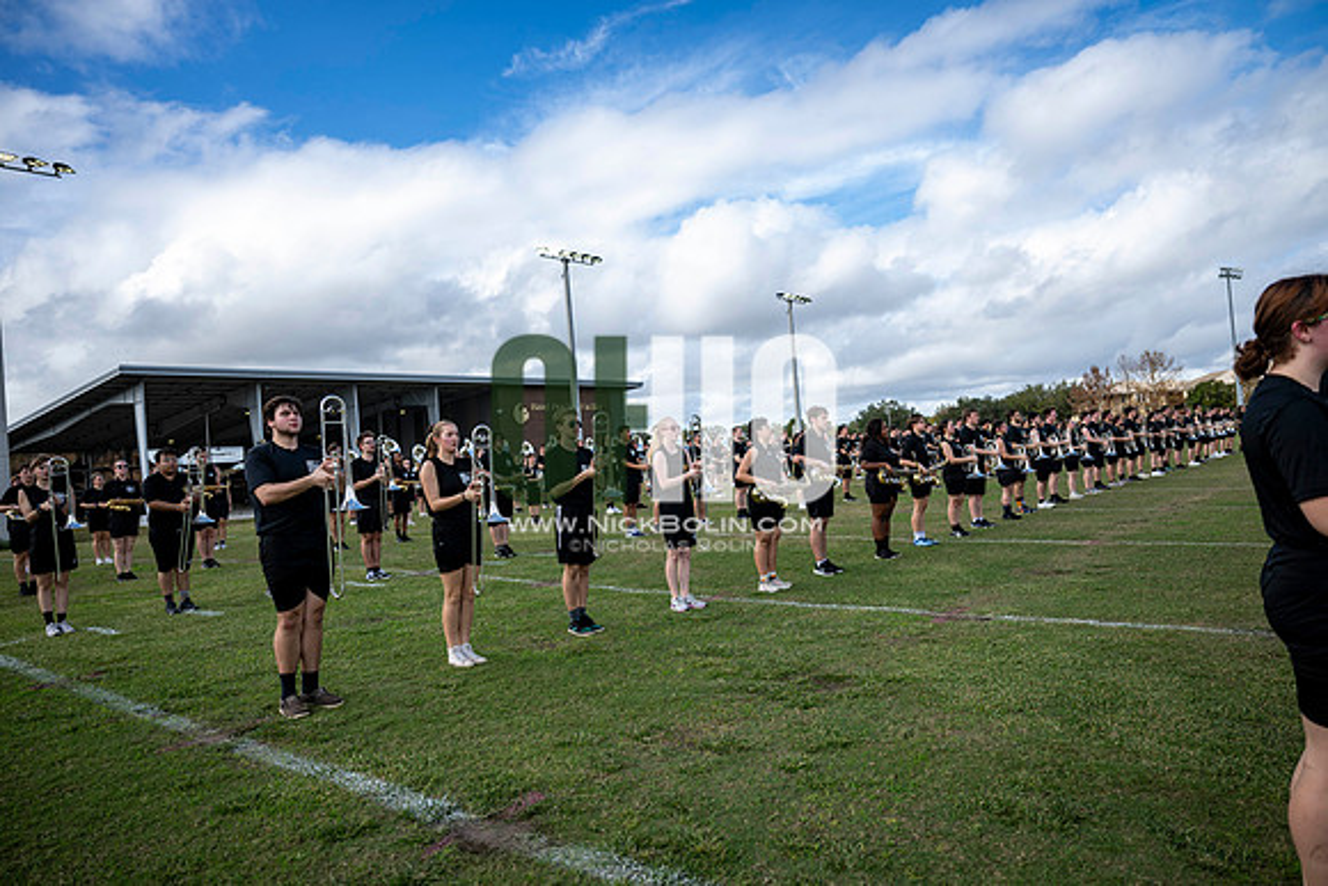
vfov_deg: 53.2
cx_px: 664
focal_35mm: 24
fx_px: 885
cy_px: 443
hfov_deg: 73.7
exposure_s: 1/1250
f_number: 2.8
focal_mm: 24
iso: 125
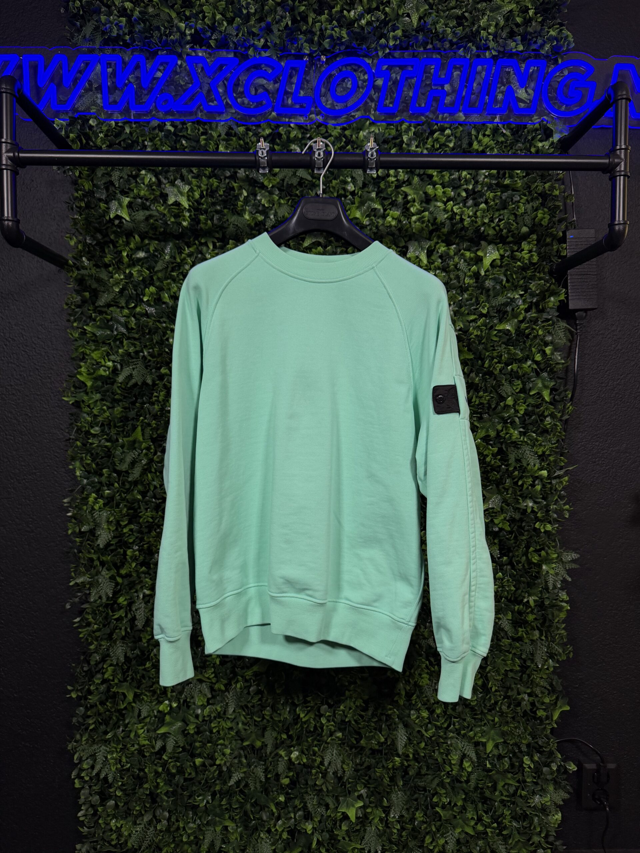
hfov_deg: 56.8
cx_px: 320
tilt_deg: -1.7
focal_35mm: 24
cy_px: 426
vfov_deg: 71.6
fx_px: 592
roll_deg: -0.3
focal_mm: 6.76
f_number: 1.78
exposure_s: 1/84
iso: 160
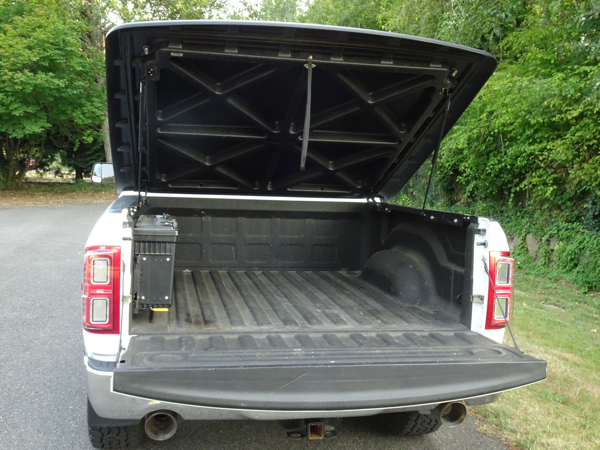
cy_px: 225
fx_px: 607
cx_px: 300
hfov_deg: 52.6
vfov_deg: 40.7
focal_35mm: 35
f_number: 4
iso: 640
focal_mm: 5.98
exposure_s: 1/40
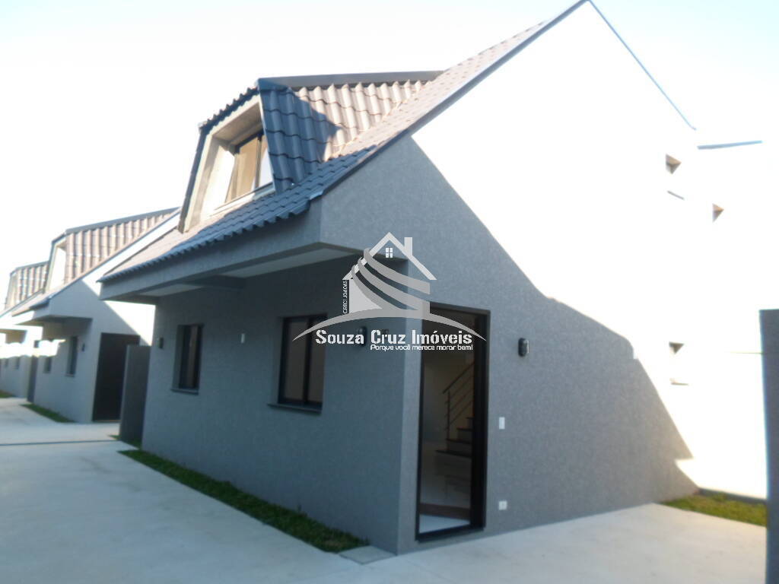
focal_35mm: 25
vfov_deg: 54.9
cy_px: 292
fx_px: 563
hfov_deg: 69.4
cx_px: 390
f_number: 2.5
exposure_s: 1/180
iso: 80
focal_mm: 4.5
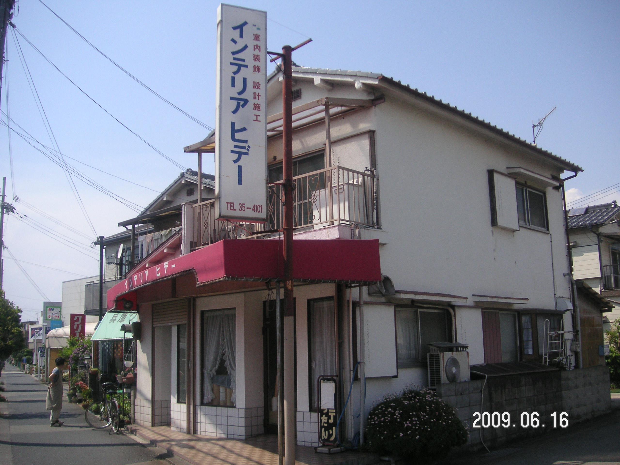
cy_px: 232
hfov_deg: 50.1
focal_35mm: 37
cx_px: 310
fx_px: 663
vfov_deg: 38.7
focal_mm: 6.1
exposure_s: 1/180
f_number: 6.7
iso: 50
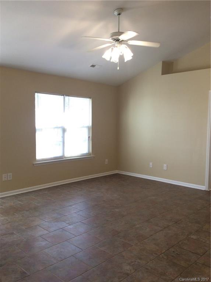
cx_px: 106
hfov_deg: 44.0
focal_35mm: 32
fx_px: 261
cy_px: 141
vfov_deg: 56.9
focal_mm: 3.3
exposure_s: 1/24
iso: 40
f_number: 2.4
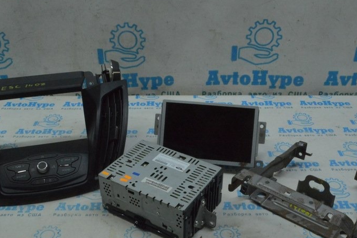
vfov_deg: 32.6
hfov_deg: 47.4
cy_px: 134
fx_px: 406
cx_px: 168
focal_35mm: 41
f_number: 22
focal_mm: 18
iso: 3200
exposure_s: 1/40
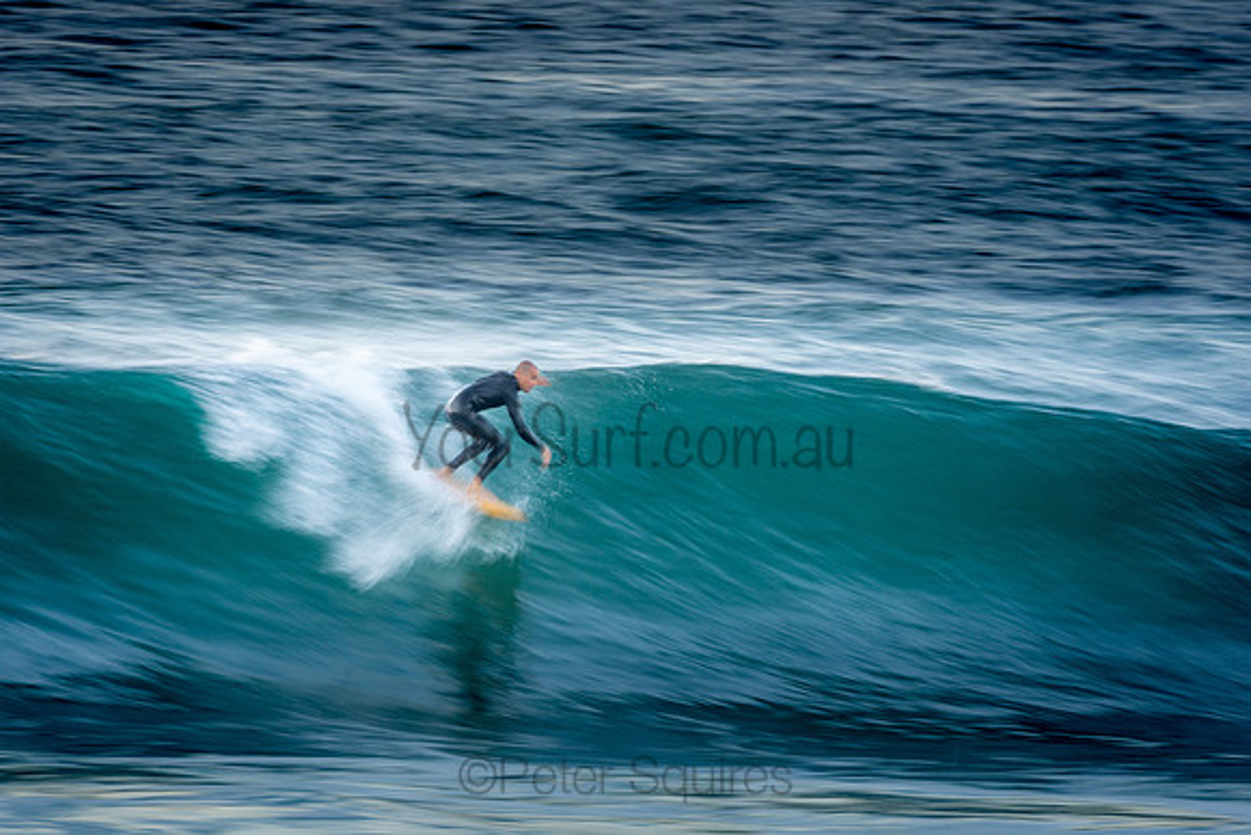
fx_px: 26067
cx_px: 626
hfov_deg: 2.7
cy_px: 418
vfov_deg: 1.8
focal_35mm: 750
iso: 100
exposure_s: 1/15
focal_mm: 500
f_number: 13
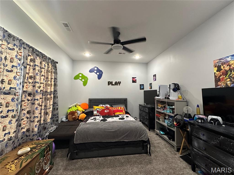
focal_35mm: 14
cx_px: 117
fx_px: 95
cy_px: 88
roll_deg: +0.2
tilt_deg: +3.8
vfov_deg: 85.7
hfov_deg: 102.1
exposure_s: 1/60
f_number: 2.2
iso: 200
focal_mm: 2.22
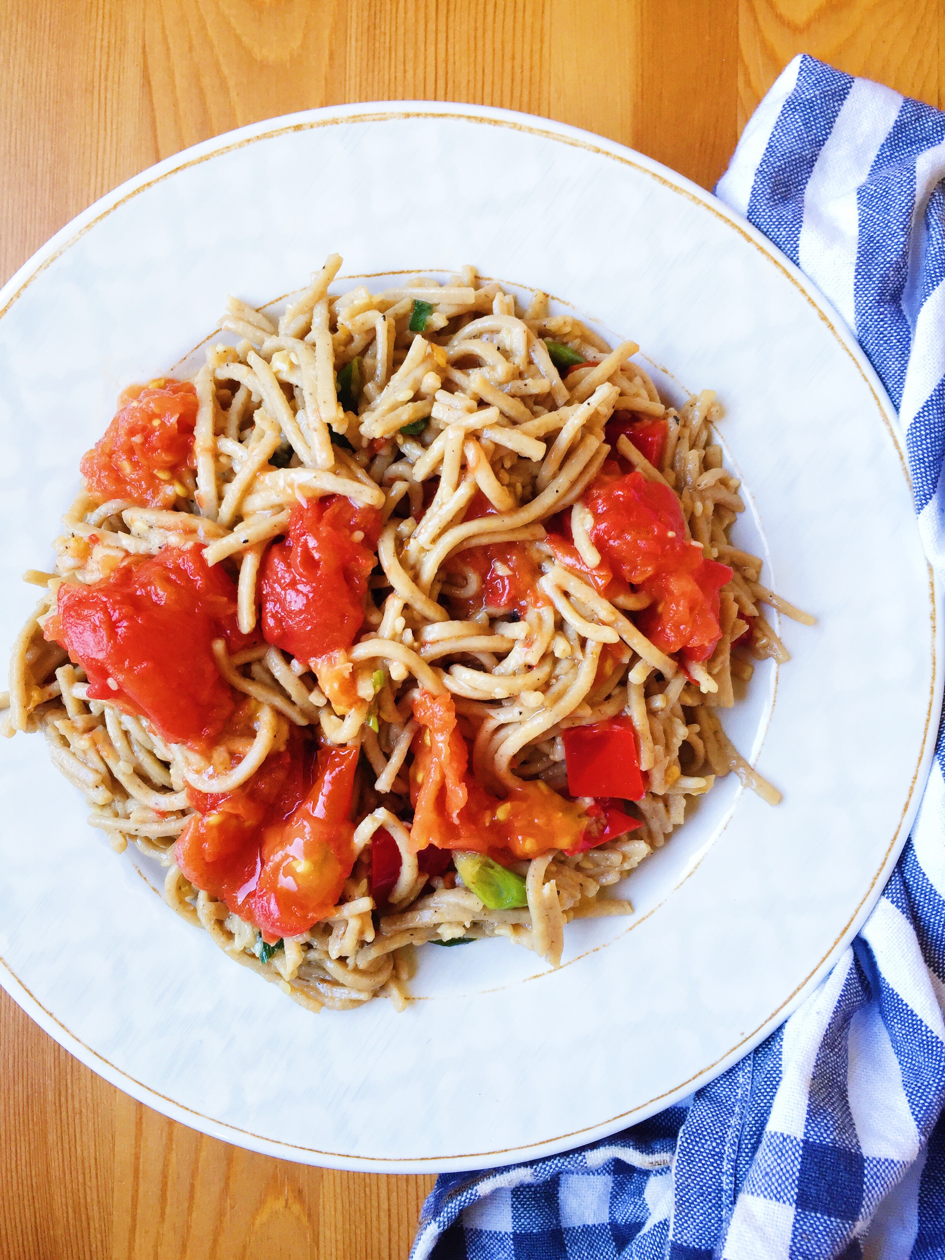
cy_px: 630
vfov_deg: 61.7
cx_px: 472
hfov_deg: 48.2
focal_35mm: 29
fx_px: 1056
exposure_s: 1/30
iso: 80
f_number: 2.2
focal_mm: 4.15
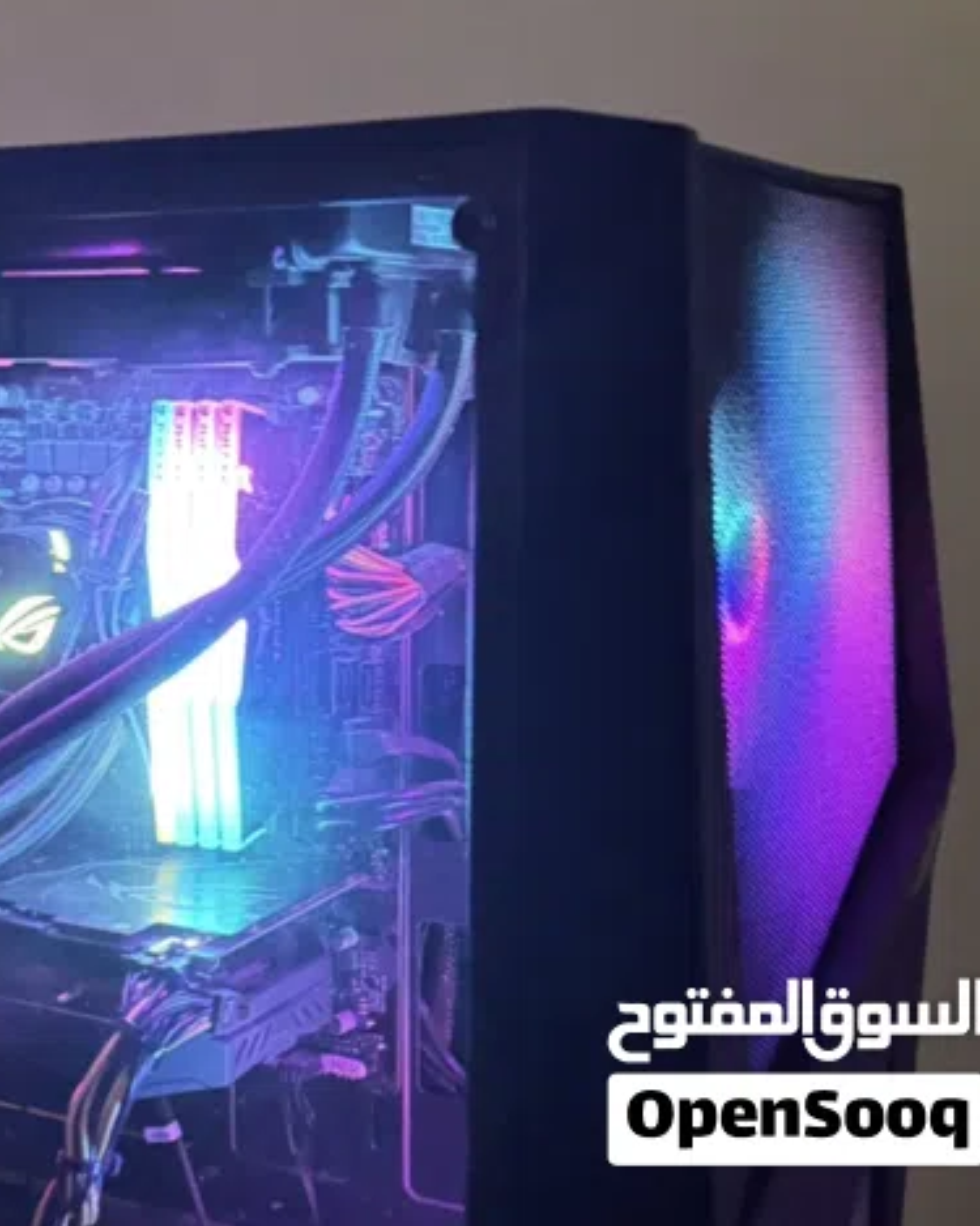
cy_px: 601
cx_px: 214
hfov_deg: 43.9
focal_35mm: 32
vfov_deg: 55.7
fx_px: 1161
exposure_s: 1/15
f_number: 1.78
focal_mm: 6.76
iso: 5000
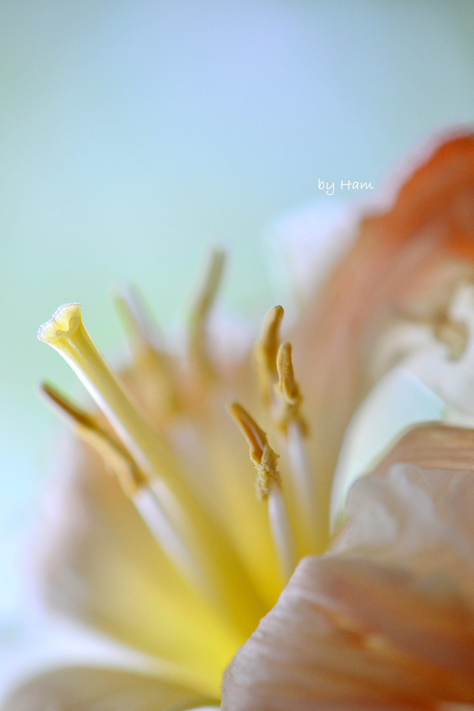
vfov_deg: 16.1
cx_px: 237
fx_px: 2518
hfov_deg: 10.8
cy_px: 356
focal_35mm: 128
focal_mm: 85
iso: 800
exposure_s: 1/400
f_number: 5
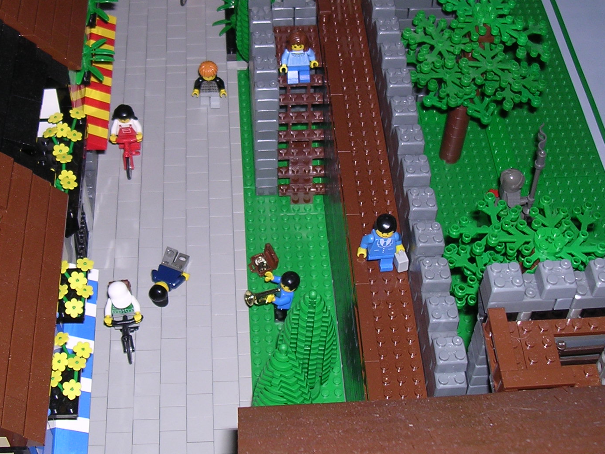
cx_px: 255
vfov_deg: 26.0
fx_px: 979
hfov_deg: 34.3
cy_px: 153
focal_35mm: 56
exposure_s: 1/60.1
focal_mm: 5.8
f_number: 2.8
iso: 100
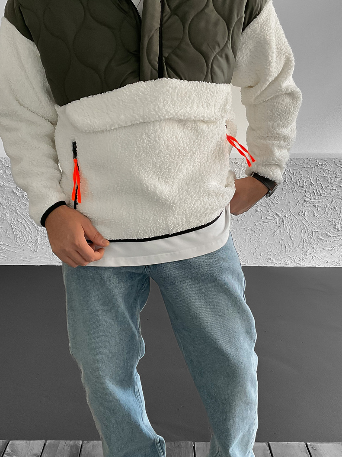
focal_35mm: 44
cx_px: 153
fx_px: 580
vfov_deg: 42.9
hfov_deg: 32.8
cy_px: 234
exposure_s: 1/70
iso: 64
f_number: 1.8
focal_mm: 3
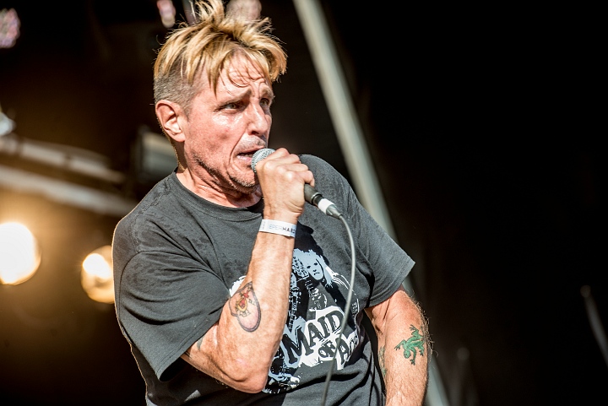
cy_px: 203
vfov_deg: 6.9
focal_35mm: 200
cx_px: 304
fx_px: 3380
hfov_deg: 10.3
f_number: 5.6
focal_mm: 200
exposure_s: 1/125
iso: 50
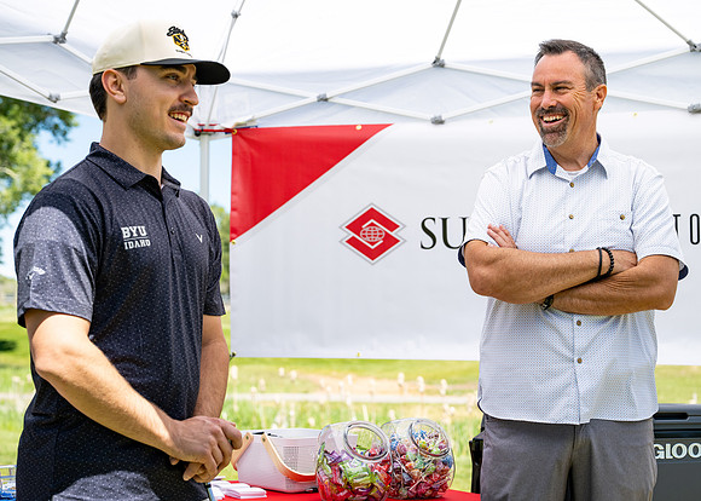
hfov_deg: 28.3
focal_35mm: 70
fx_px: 1390
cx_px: 371
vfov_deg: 20.4
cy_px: 240
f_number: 5
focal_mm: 64
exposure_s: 1/1250
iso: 250
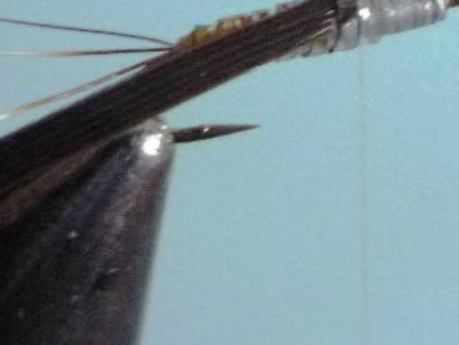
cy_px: 59
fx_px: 863
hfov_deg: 29.7
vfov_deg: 22.3
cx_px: 289
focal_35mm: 65
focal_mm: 5.2
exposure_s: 1/25
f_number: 3.3
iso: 400
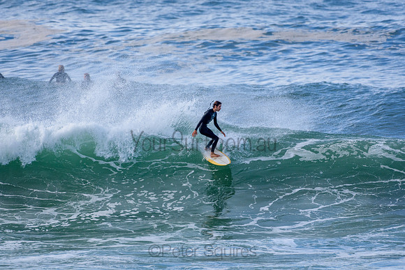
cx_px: 202
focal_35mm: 750
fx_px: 8439
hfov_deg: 2.7
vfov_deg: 1.8
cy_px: 135
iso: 500
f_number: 5.6
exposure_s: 1/2000
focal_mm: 500
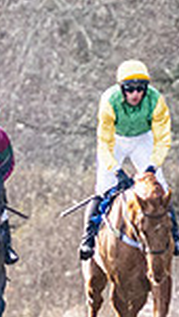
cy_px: 184
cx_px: 20
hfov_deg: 0.8
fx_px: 12911
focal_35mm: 1531
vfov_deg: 1.4
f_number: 4
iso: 800
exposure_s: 1/2000
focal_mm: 185
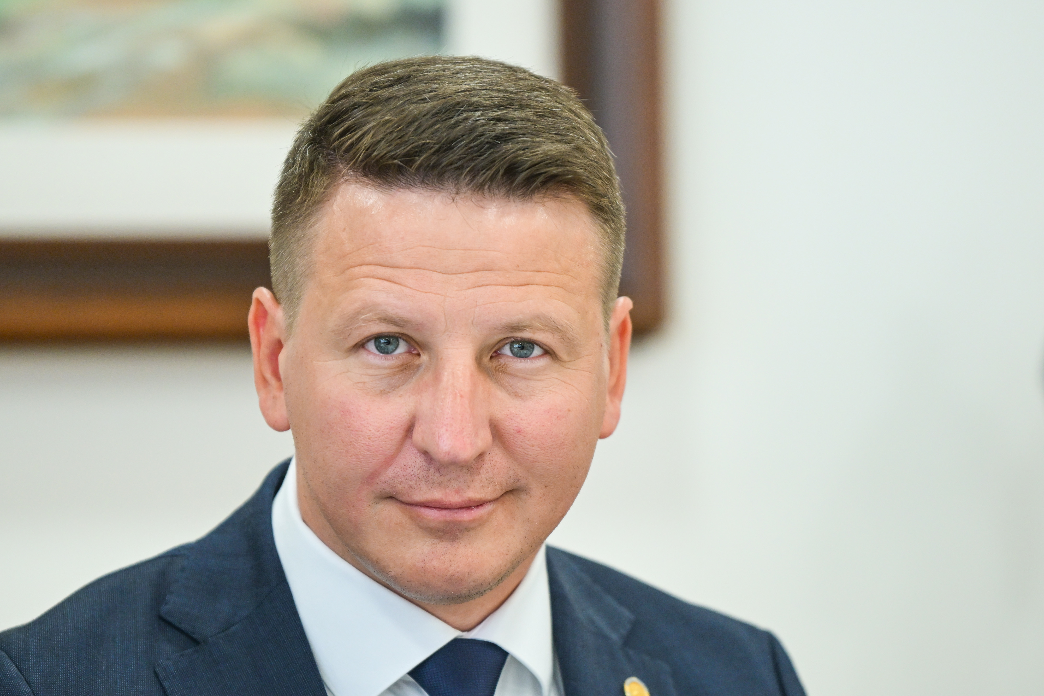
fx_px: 8698
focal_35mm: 300
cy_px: 348
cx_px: 522
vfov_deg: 4.6
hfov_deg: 6.9
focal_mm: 200
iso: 1250
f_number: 2.8
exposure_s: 1/320
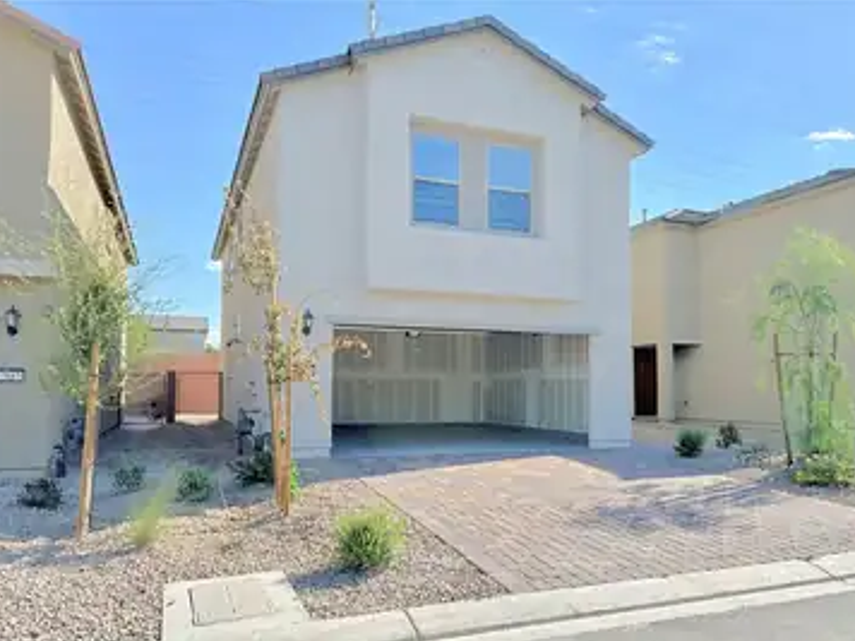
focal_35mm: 27
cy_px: 358
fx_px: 667
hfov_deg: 65.3
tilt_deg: +2.7
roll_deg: -0.4
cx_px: 444
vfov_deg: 51.2
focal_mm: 6.86
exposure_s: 1/3717
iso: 80
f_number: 1.78
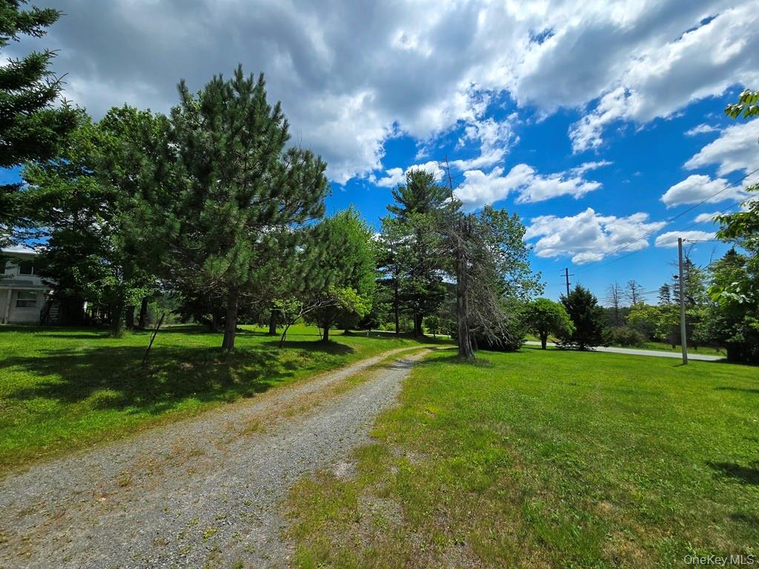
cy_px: 284
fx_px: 285
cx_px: 380
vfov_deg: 89.9
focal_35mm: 13
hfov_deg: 106.2
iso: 50
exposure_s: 1/3160
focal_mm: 2.2
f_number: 2.2
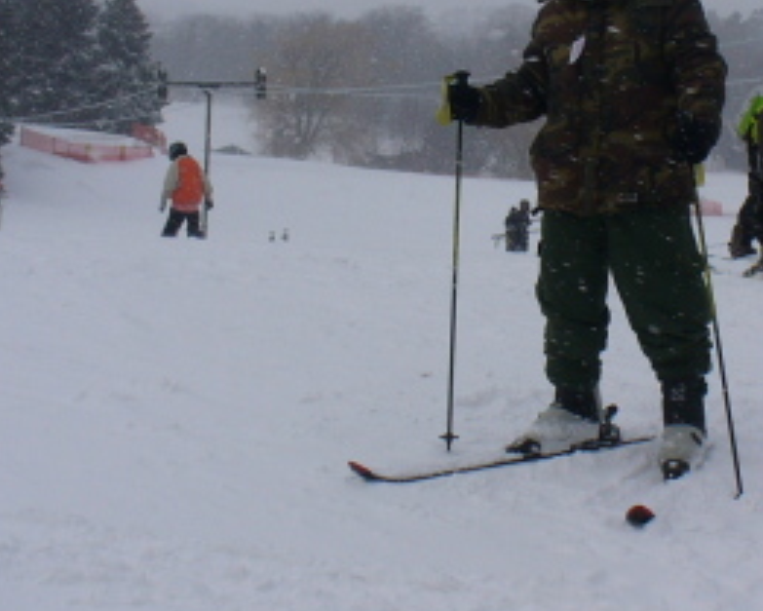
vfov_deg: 18.4
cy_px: 164
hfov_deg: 22.8
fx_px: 1875
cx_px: 564
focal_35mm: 83
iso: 80
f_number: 5.6
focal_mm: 6.1
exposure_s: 1/640
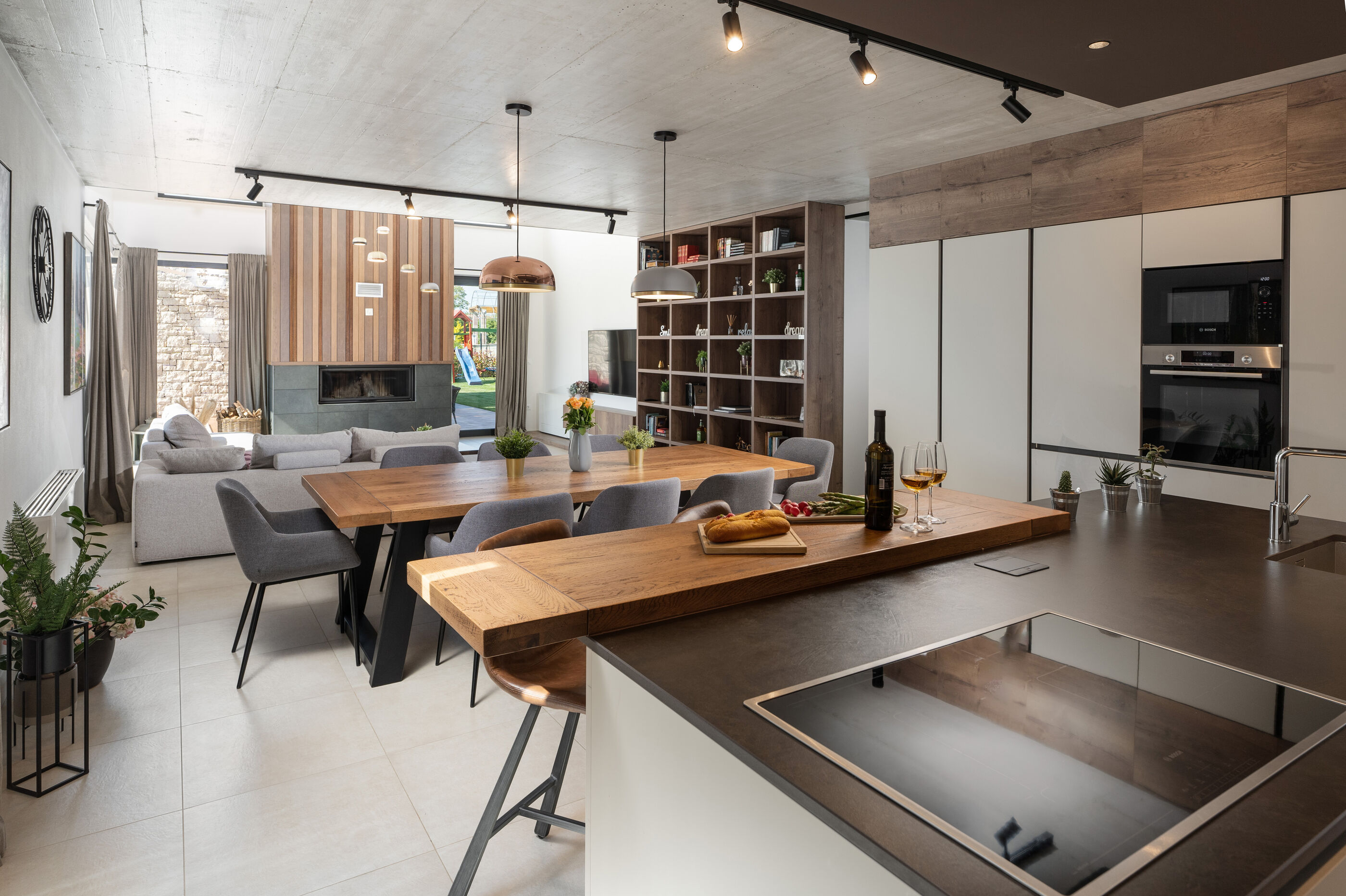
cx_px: 673
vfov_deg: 63.2
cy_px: 448
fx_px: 729
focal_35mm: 20
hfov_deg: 85.4
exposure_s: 1/250
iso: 320
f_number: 7.1
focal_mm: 19.5
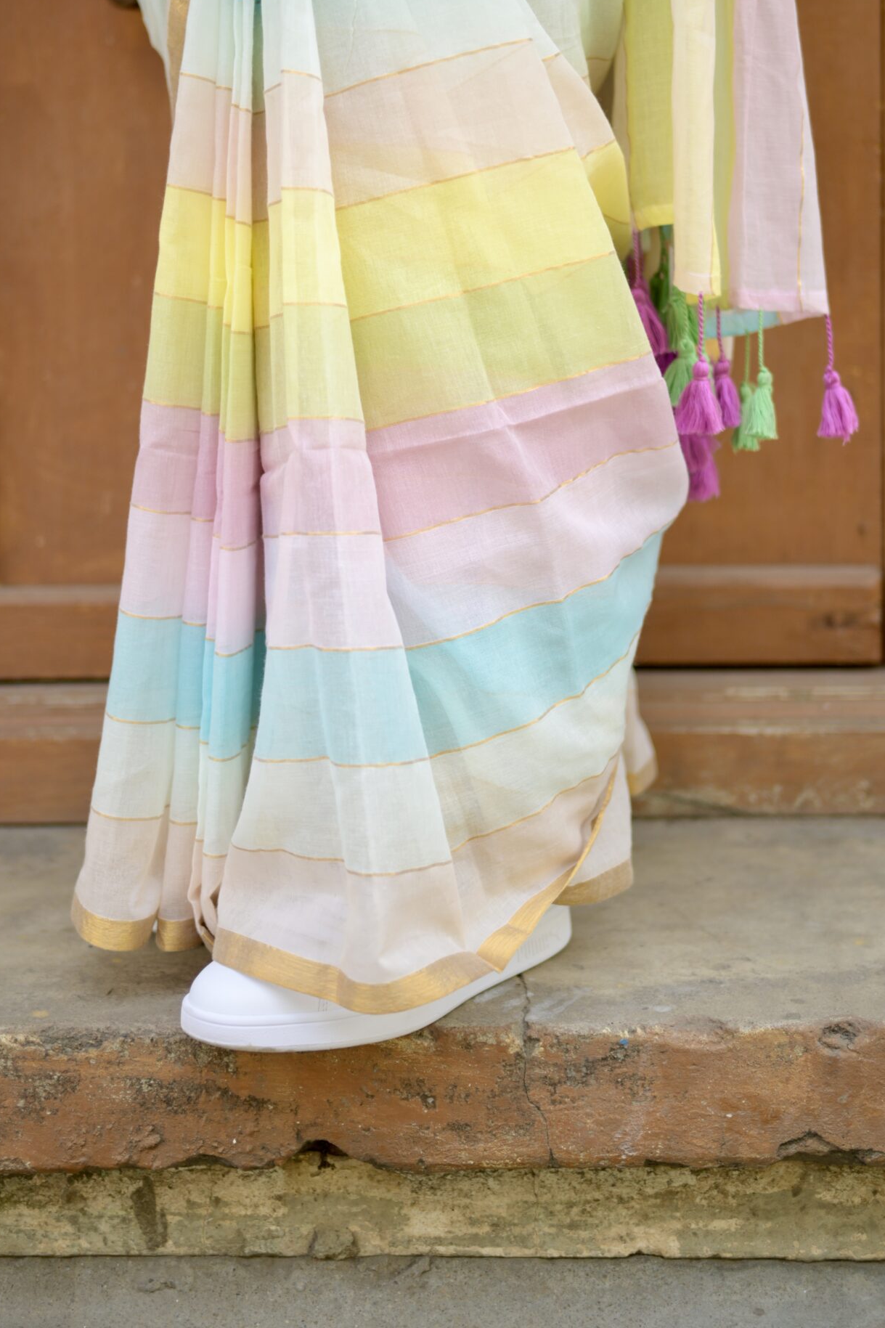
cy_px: 480
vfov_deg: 35.4
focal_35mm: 56
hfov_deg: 24.2
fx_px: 2065
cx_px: 403
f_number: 2
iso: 100
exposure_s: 1/250
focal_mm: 40
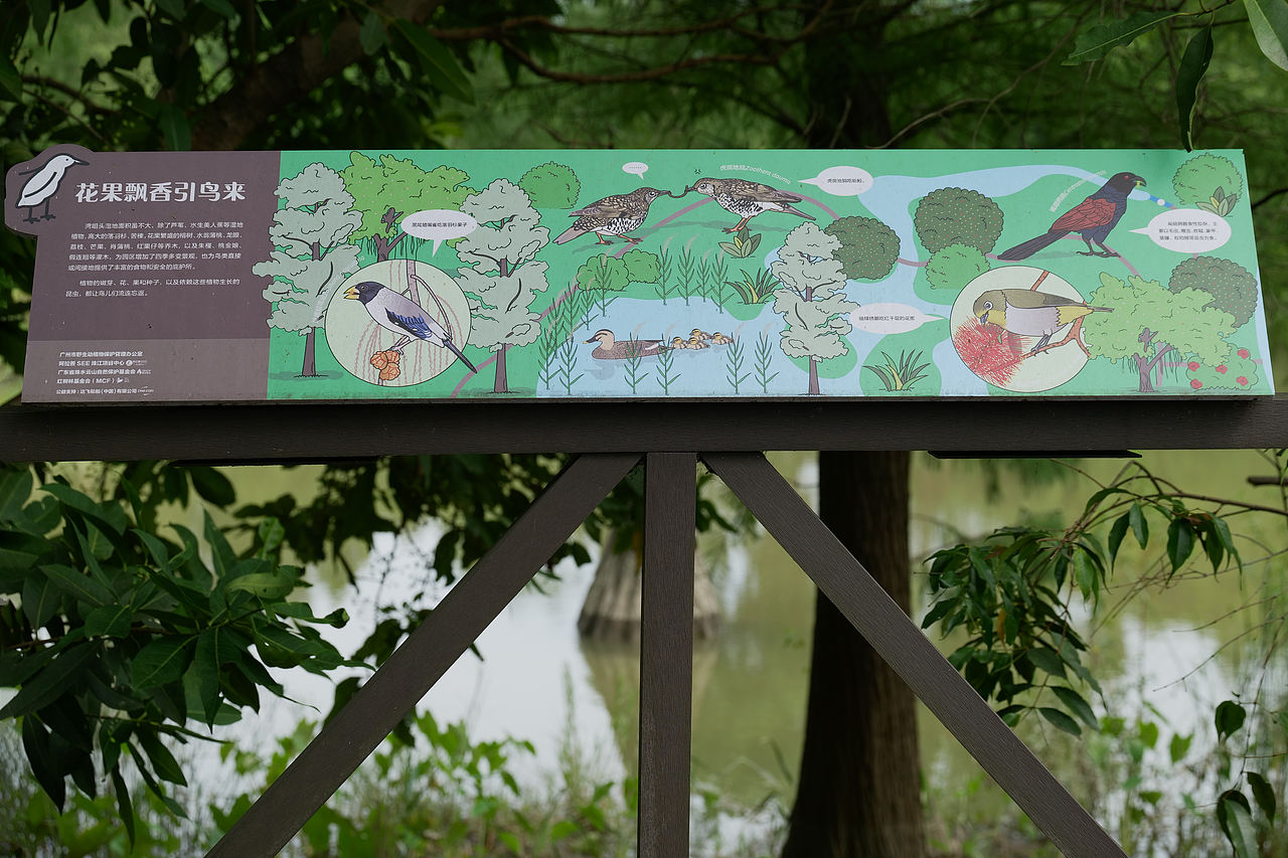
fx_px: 2504
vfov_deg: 19.5
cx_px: 644
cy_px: 429
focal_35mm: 70
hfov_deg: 28.8
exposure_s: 1/200
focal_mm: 70
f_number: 7.1
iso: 200
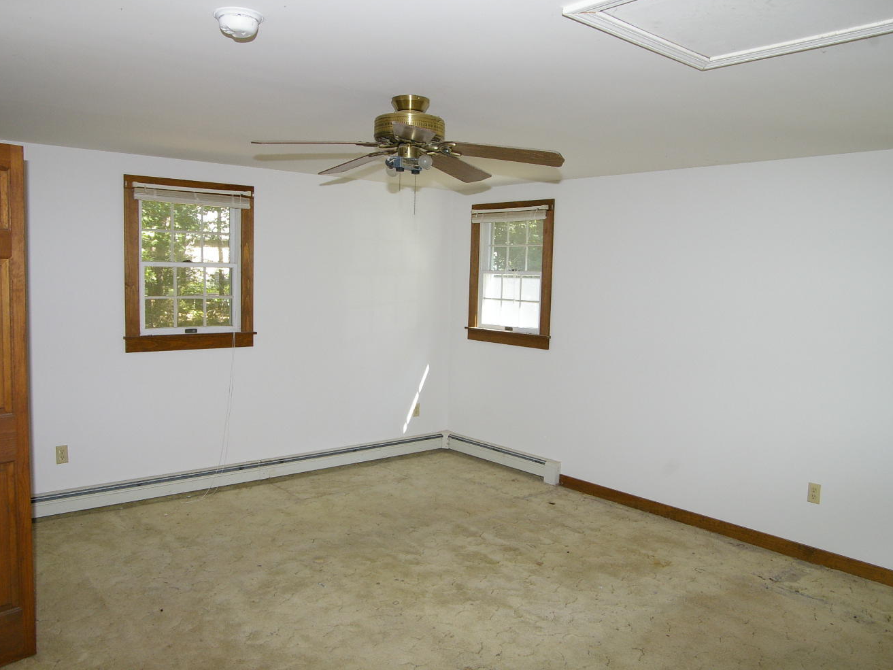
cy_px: 327
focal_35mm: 27
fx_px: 697
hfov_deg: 65.3
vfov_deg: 51.4
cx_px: 437
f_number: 8
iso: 800
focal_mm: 16
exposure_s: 1/30
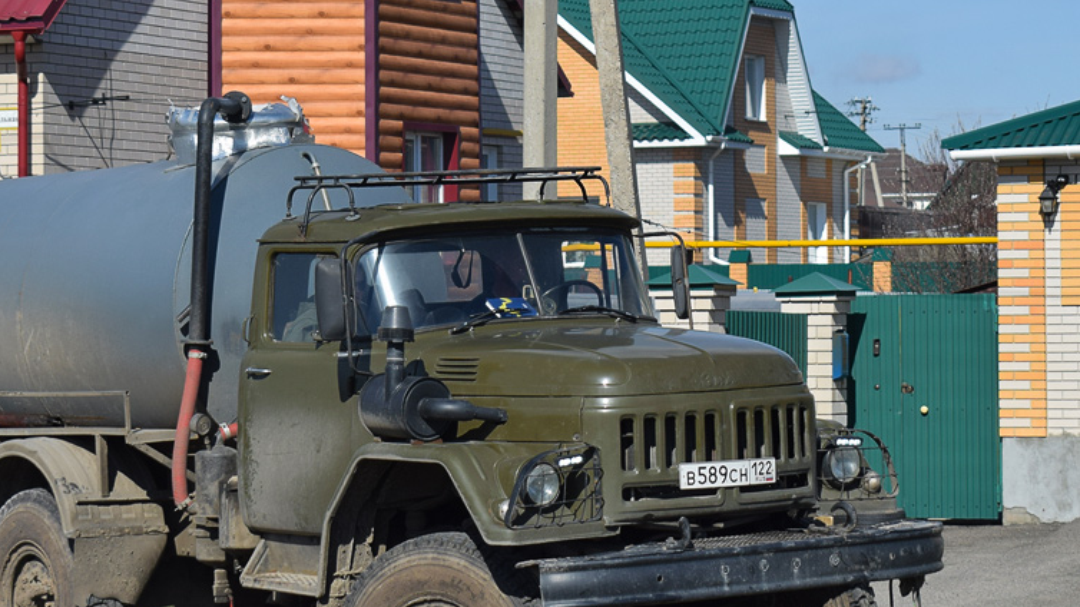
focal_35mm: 120
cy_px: 306
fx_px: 3436
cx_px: 431
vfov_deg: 10.1
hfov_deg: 17.8
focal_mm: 48
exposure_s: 1/800
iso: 100
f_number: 6.3
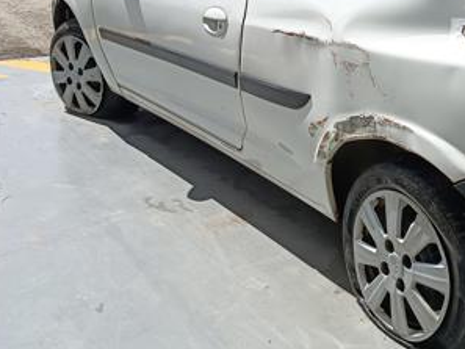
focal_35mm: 56
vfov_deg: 25.9
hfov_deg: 32.3
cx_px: 434
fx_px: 753
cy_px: 100
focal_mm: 4.81
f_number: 1.8
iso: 151
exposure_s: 1/2012
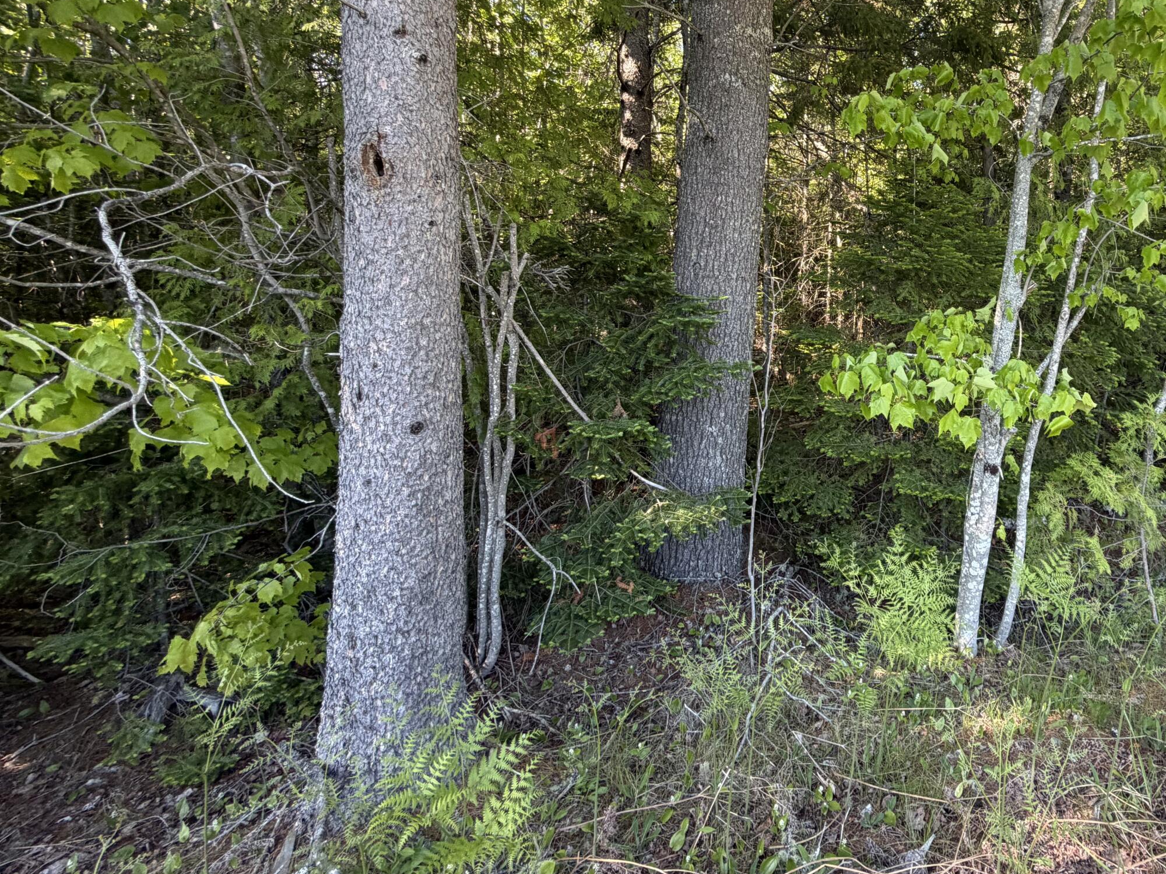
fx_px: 707
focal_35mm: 21
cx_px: 856
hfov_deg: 74.1
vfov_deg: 61.7
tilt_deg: +1.9
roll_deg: -0.4
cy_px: 284
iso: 100
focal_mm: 2.22
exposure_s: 1/121
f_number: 2.2
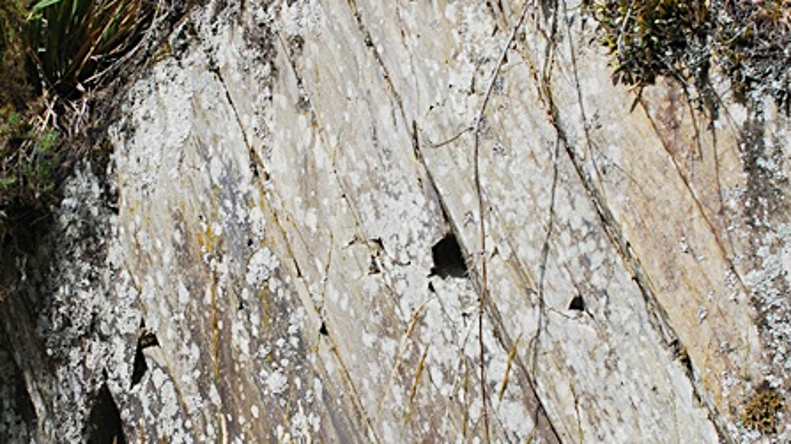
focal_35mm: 107
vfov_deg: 11.3
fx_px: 2243
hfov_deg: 20.0
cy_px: 299
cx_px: 303
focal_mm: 38
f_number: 11
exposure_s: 1/500
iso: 400
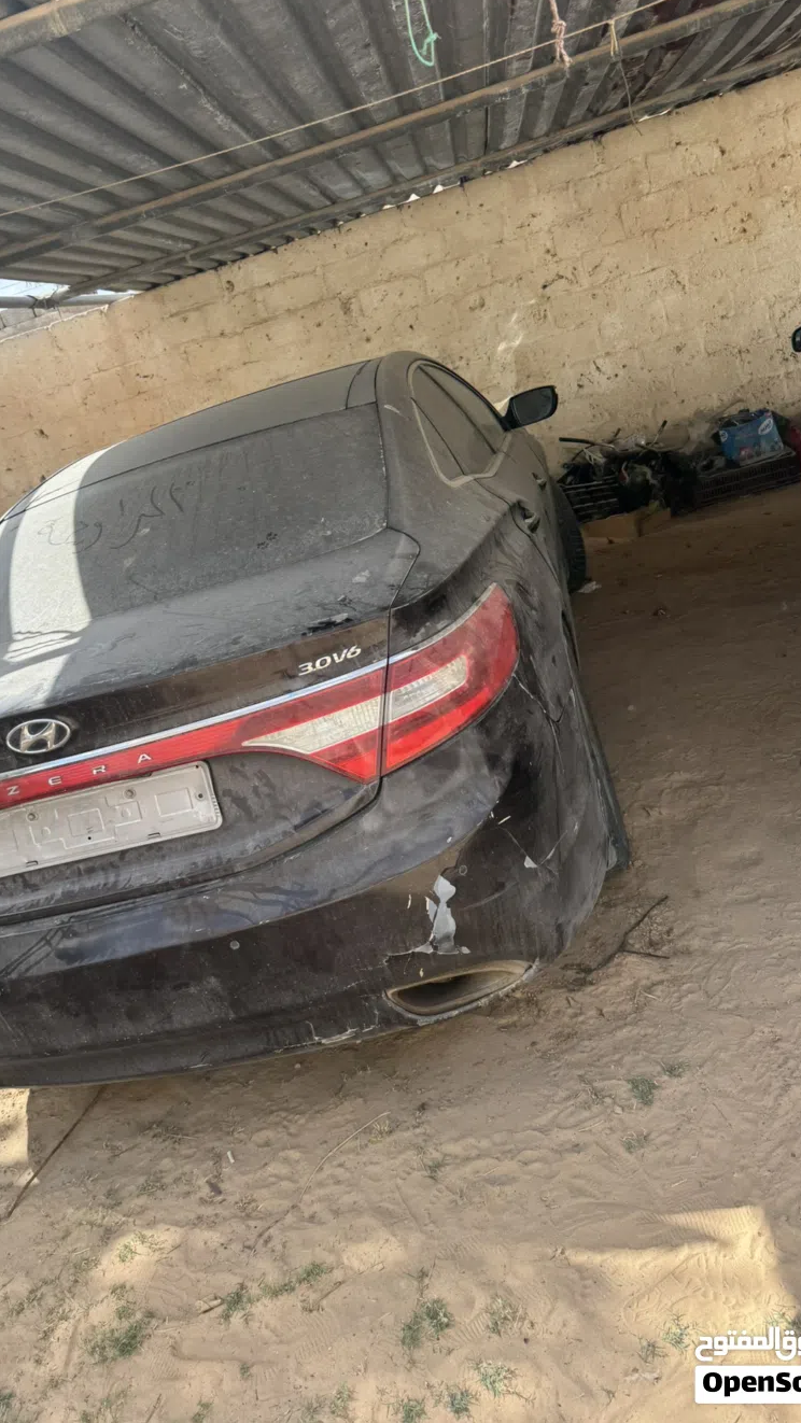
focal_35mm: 27
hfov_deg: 42.7
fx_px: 1019
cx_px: 326
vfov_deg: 69.8
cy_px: 695
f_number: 1.78
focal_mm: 6.76
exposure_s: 1/1395
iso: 80
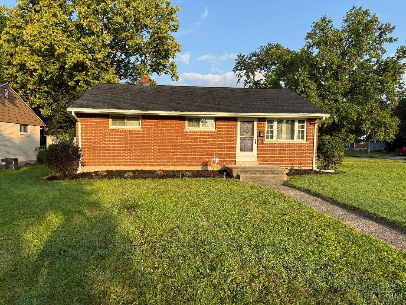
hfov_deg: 71.6
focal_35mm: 24
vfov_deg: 56.8
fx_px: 281
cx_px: 203
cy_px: 152
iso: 80
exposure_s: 1/1585
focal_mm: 6.76
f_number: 1.78
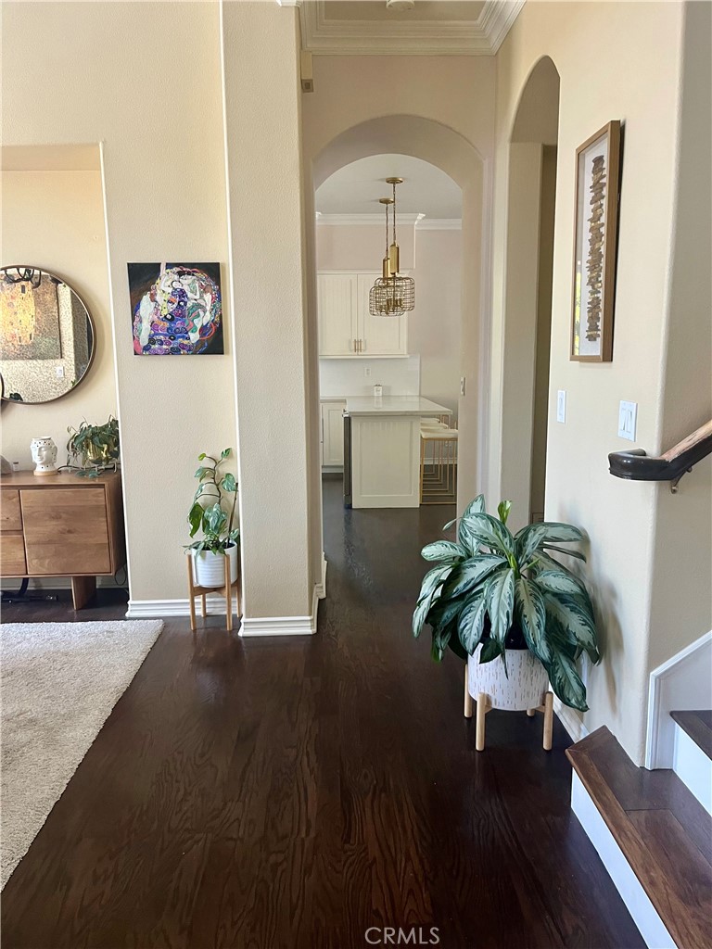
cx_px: 356
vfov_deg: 67.3
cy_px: 474
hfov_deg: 53.1
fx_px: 713
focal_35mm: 26
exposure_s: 1/60
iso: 160
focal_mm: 5.1
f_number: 1.6
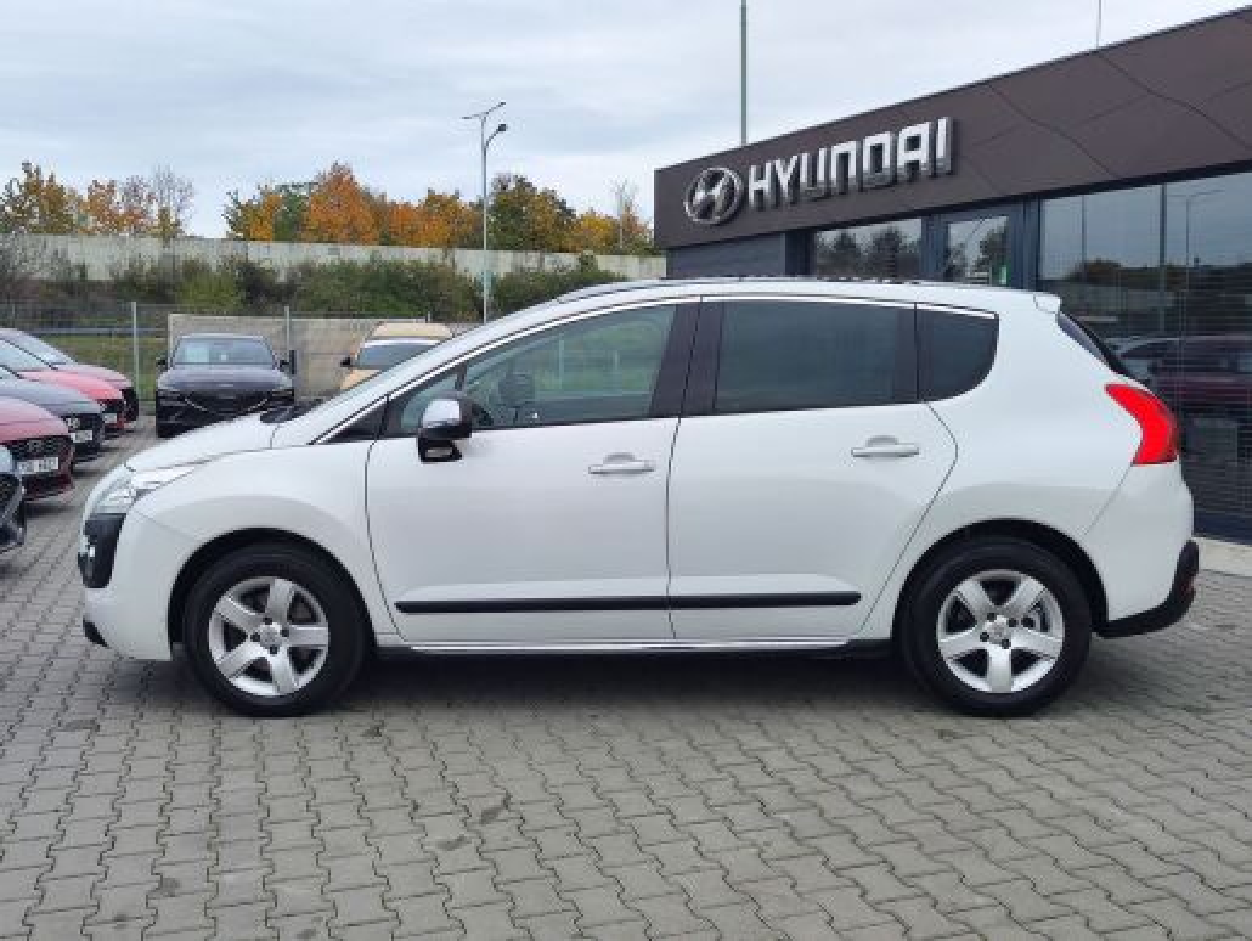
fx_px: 832
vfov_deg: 58.9
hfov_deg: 73.9
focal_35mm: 23
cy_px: 470
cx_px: 626
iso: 50
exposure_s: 1/387
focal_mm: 7.01
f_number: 1.69
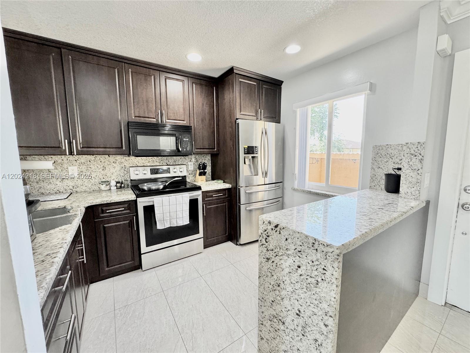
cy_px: 176
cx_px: 235
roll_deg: +1.6
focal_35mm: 14
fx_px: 190
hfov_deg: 102.1
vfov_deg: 85.7
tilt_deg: -7.9
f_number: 2.2
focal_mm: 2.22
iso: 320
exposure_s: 1/120
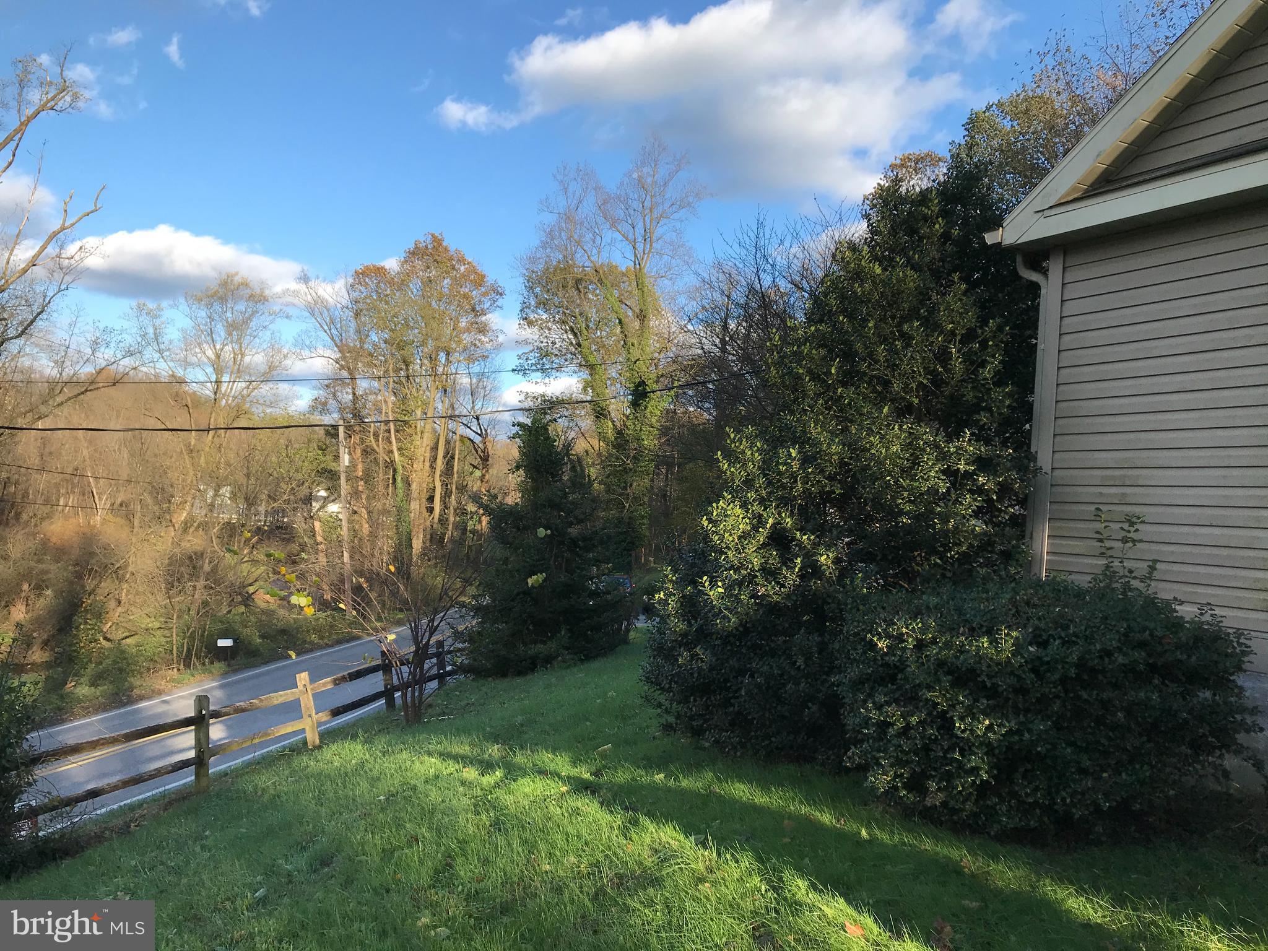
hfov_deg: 63.4
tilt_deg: +4.6
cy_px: 476
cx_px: 634
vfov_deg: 49.7
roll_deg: -4.3
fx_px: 1026
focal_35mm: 28
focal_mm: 3.99
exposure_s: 1/1008
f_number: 1.8
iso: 20
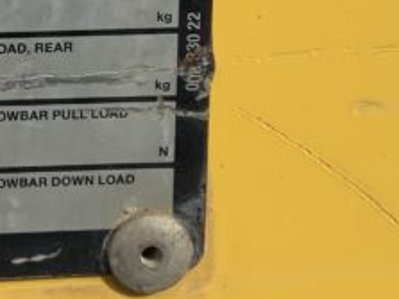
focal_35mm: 133
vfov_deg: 11.0
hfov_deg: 14.4
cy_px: -7
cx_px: -72
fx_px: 1532
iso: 16
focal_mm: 3
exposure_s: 1/2320
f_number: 1.8
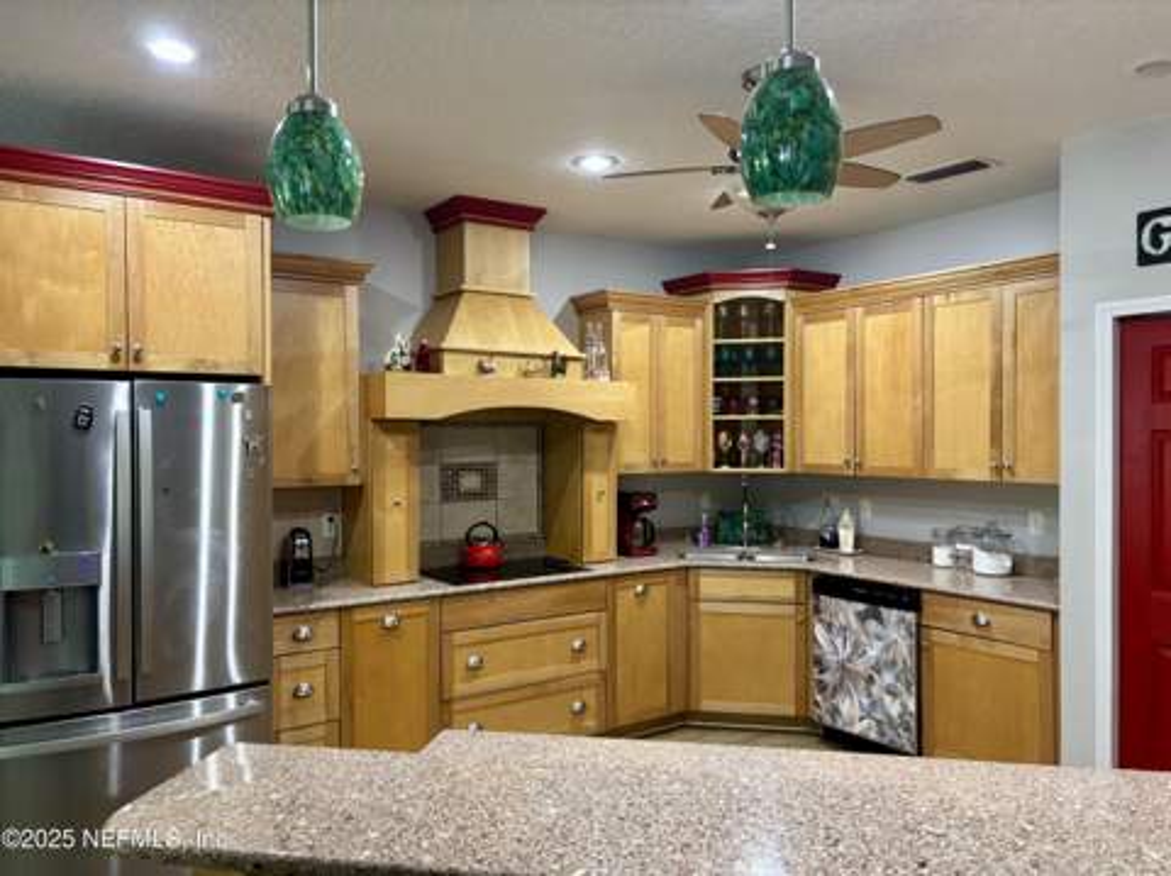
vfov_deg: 53.0
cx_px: 586
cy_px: 438
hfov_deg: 67.4
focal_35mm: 26
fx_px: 879
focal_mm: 5.96
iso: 320
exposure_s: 1/60
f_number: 1.6
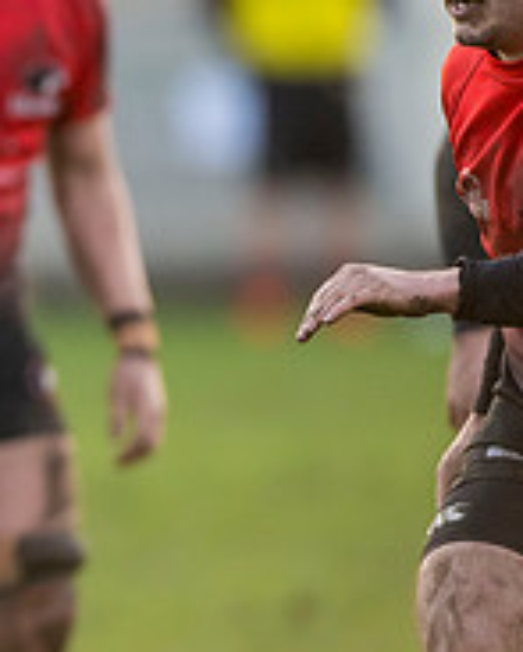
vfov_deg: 1.6
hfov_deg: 1.3
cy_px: 290
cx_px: -452
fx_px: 22910
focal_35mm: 1187
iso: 2000
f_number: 3.5
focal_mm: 400
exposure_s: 1/2000
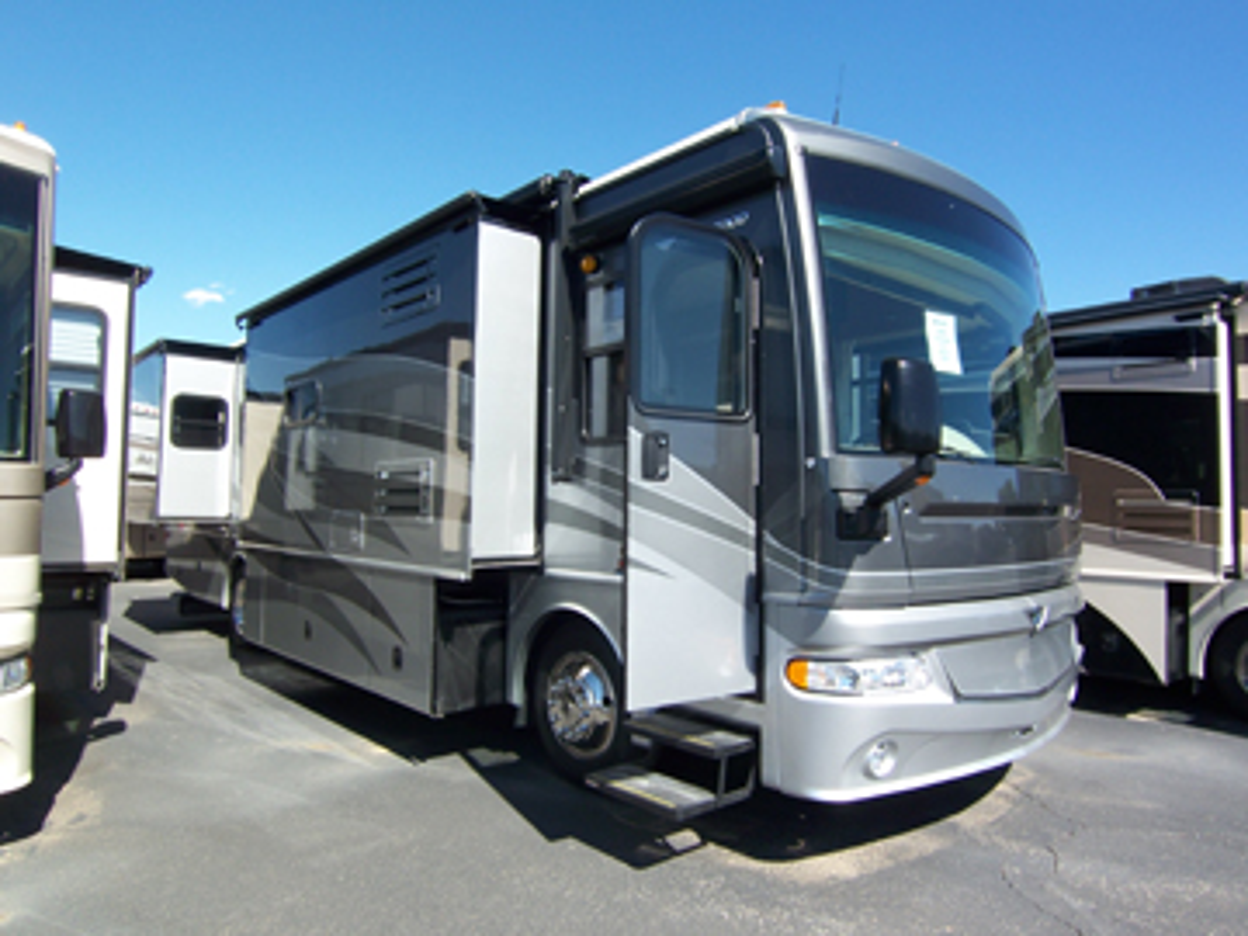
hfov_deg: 73.9
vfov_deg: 58.9
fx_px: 829
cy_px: 468
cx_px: 624
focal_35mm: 23
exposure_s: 1/160
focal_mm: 3.8
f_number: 5.6
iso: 64
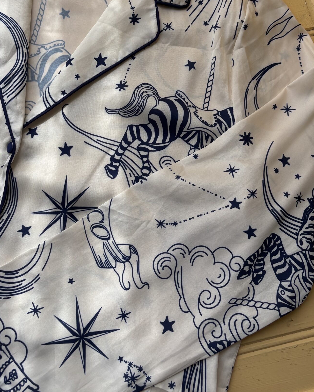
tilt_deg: -79.6
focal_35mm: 40
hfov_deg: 37.1
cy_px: 102
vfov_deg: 44.4
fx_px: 465
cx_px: 118
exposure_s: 1/372
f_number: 1.6
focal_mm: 5.96
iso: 50
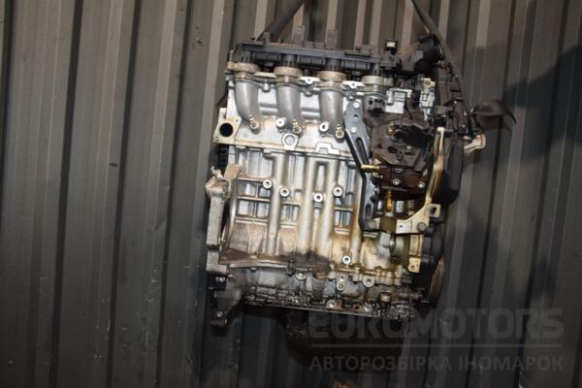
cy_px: 194
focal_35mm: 27
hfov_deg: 67.4
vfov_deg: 47.9
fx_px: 436
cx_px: 291
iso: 800
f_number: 5
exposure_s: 1/60
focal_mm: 18
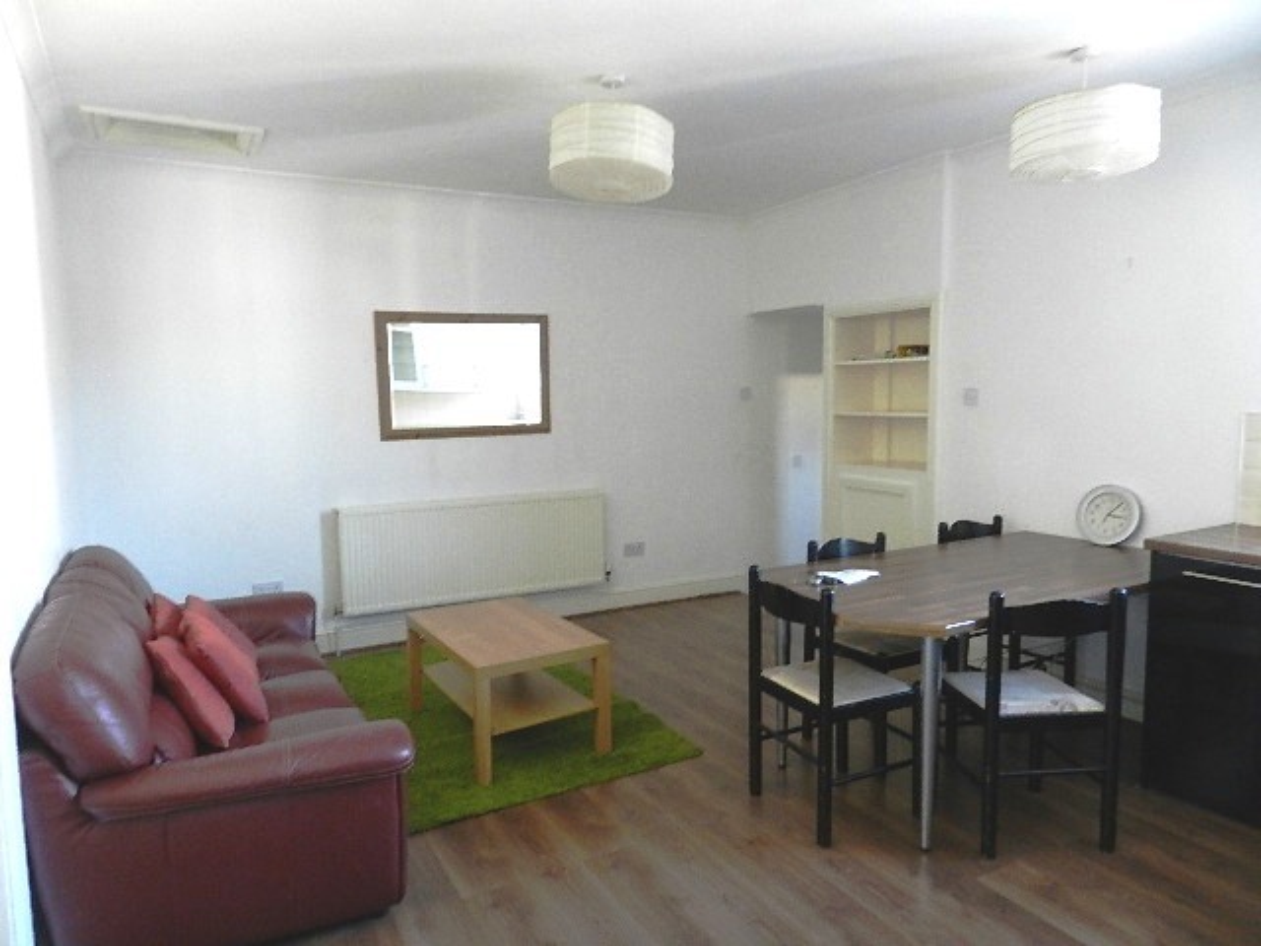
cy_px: 473
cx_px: 630
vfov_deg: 58.9
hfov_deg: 73.9
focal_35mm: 23
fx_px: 838
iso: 400
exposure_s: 1/13
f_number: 3.4
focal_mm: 4
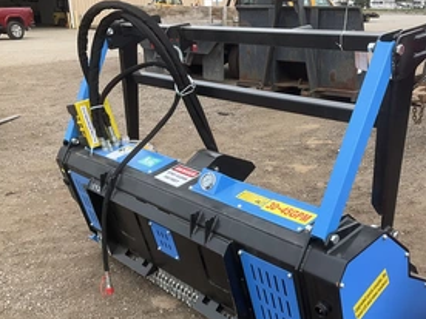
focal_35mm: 42
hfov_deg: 44.3
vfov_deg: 34.1
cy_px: 211
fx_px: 517
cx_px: 278
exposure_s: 1/556
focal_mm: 3
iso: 25
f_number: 1.8
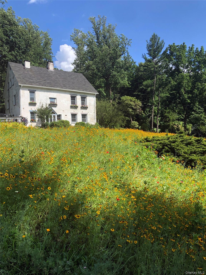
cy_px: 138
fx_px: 222
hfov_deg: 49.7
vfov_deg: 63.4
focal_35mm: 28
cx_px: 103
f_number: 1.8
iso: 20
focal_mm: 3.99
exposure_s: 1/952
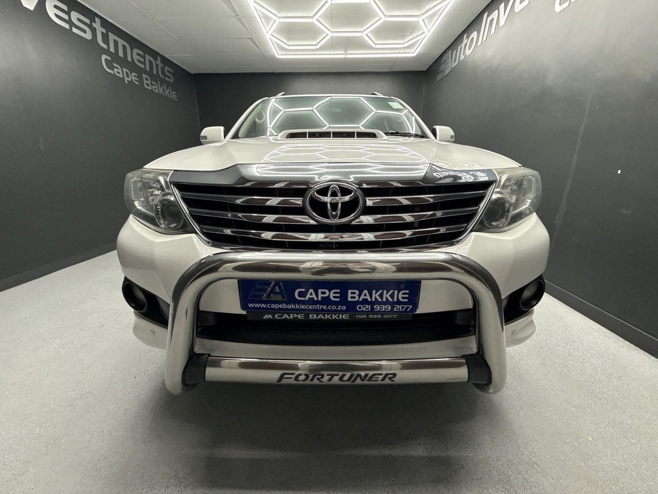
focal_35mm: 14
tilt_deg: -16.7
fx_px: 266
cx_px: 329
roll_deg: -0.4
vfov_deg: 85.7
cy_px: 247
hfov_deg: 102.1
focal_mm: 2.22
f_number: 2.2
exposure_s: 1/100
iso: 200
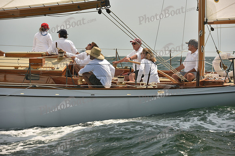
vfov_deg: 10.2
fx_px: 881
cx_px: 118
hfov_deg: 15.2
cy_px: 78
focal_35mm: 135
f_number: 6.3
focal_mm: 135
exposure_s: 1/1250
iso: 320
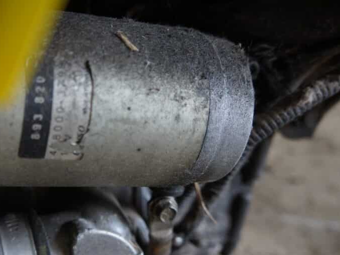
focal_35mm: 46
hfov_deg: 40.9
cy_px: 155
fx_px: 449
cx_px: 113
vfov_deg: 31.6
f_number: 4
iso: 250
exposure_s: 1/60
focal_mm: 21
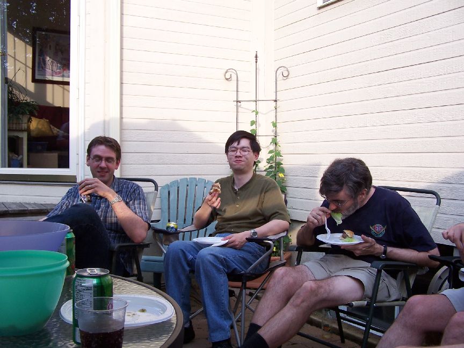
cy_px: 174
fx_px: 509
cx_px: 232
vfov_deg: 37.7
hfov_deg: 49.0
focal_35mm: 38
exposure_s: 1/200
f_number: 2.8
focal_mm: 6.3
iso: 80
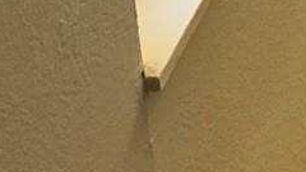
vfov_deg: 5.4
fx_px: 1712
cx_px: 646
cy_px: -350
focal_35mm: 211
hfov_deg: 9.4
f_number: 1.8
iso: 160
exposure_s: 1/60
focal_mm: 3
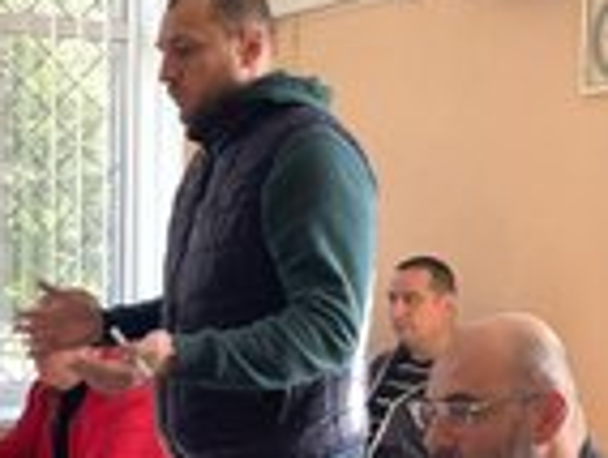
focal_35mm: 73
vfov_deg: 20.1
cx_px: 86
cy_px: 347
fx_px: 1284
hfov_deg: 25.9
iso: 40
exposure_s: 1/121
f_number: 1.6
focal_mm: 4.2
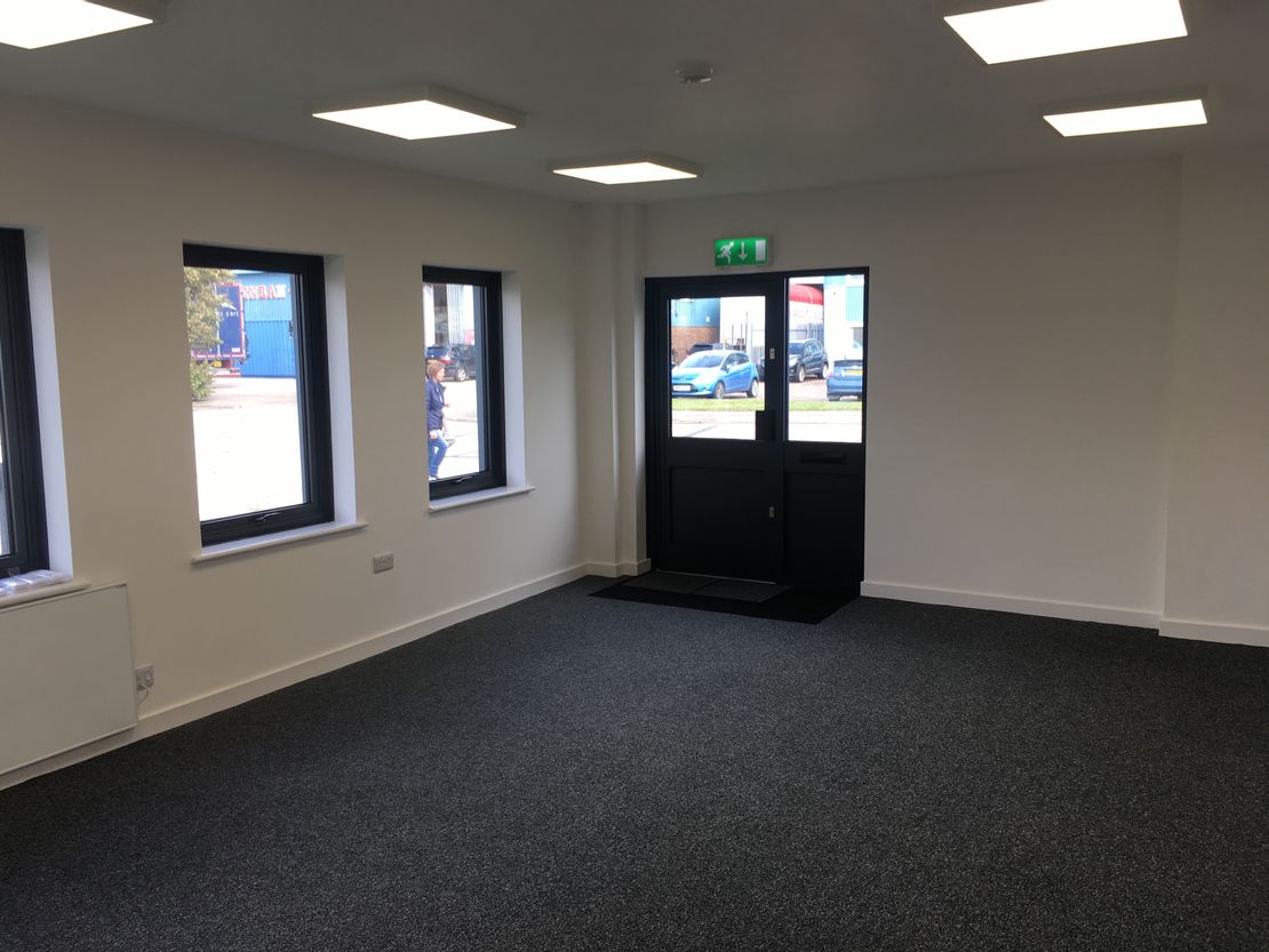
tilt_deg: -6.5
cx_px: 634
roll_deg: -0.5
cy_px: 476
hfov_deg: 61.6
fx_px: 1063
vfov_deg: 48.2
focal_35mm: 29
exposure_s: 1/100
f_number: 2.2
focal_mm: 4.15
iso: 25
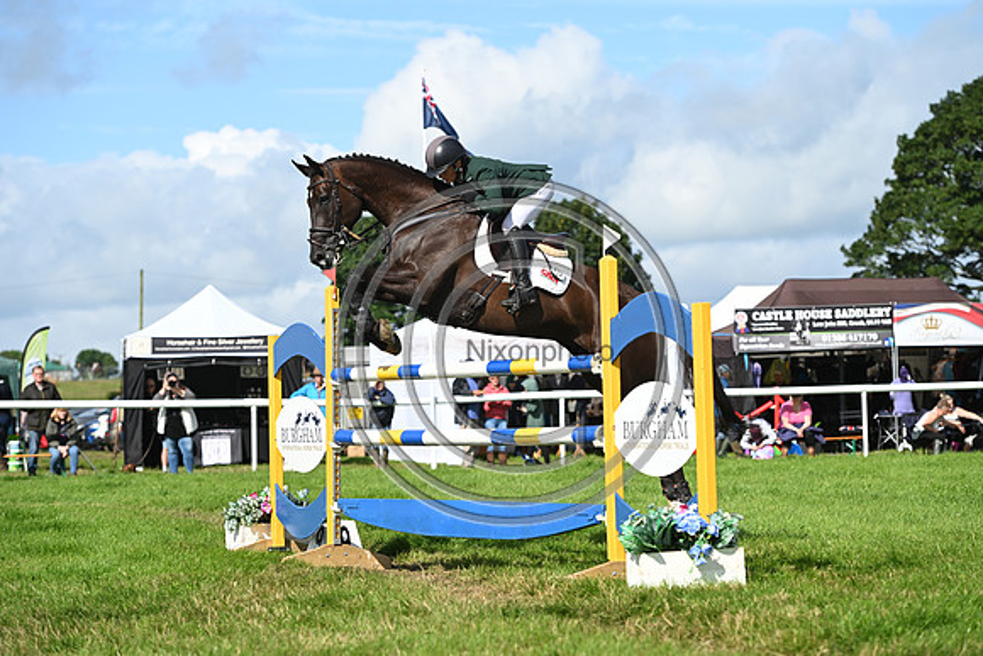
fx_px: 3332
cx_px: 492
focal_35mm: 122
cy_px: 328
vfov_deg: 11.2
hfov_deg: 16.8
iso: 180
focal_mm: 122
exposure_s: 1/1250
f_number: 4.5
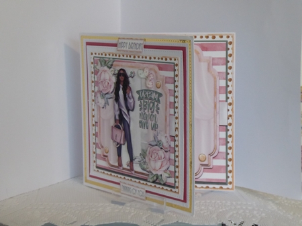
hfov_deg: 24.7
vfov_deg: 18.6
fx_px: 689
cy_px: 113
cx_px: 151
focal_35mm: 79
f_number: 4.6
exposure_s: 1/20
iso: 800
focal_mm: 13.2
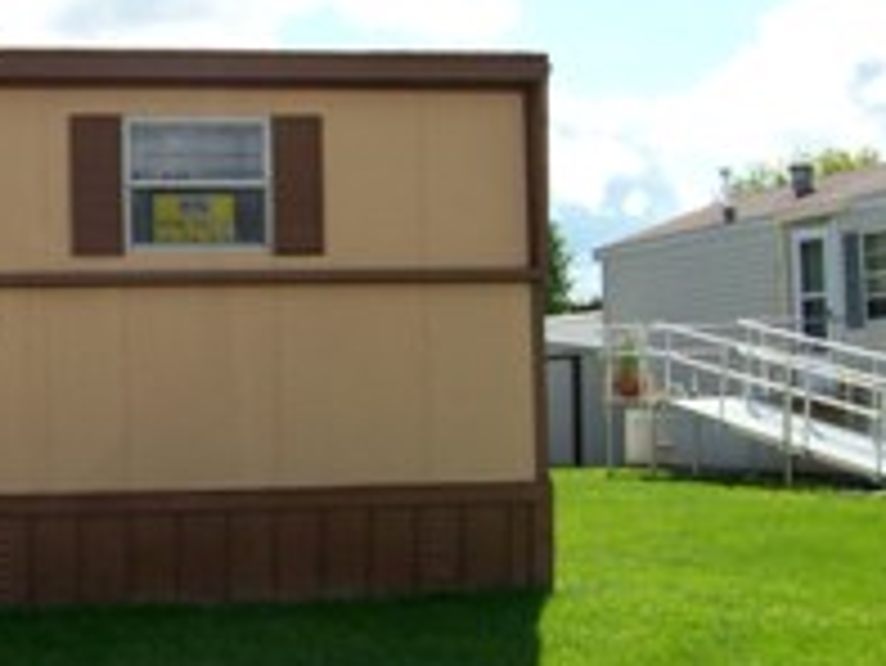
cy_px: 270
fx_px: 1870
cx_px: 81
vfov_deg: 20.2
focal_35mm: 73
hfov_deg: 25.8
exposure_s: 1/554
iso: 80
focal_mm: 6
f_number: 4.8
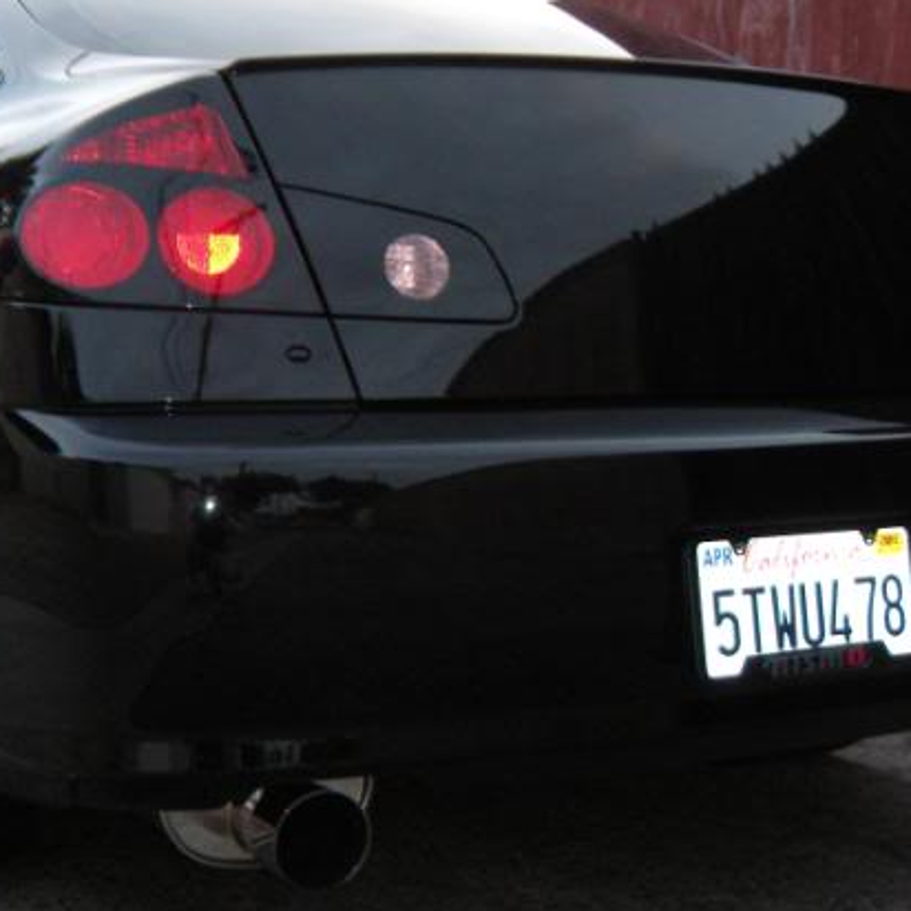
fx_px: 1786
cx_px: 363
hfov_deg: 28.5
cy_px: 447
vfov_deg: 28.6
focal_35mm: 60
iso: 200
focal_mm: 5.9
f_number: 3.8
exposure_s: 1/30
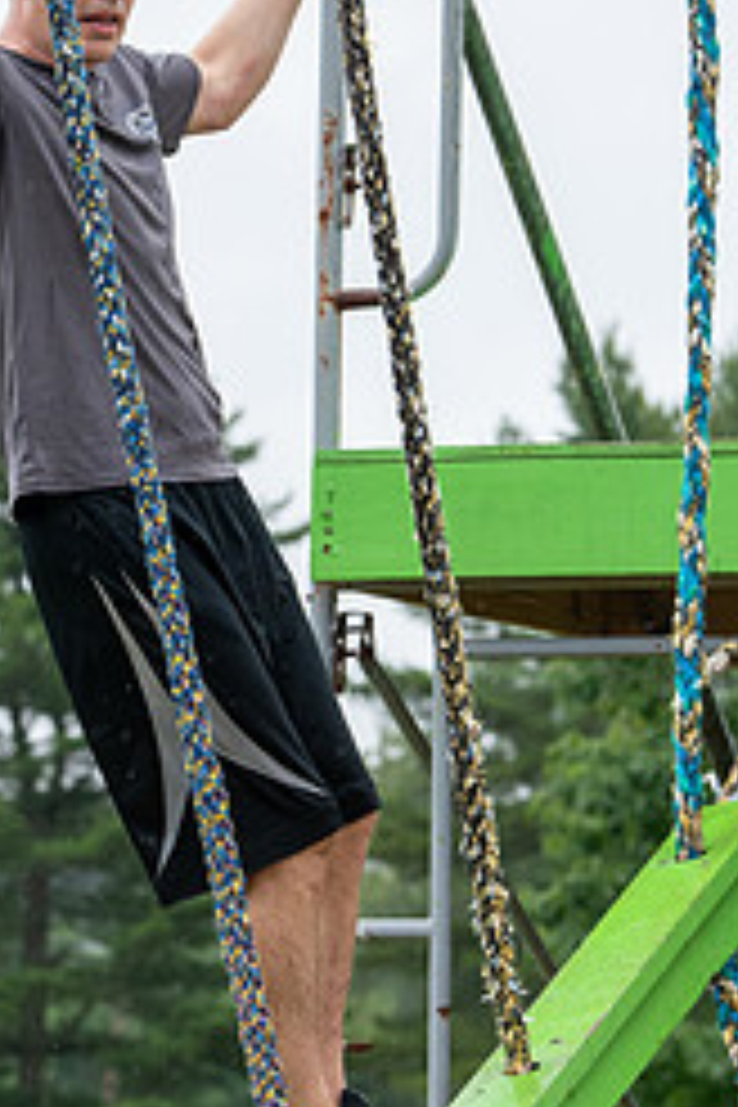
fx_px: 9286
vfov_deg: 6.8
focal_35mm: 302
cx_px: 130
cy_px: 472
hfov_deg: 4.5
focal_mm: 110
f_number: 5.6
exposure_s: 1/800
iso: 1250
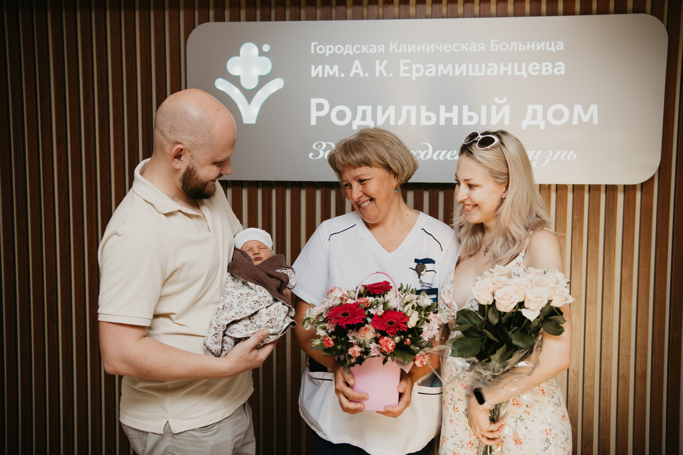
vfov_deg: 33.4
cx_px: 342
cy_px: 228
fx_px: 759
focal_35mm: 40
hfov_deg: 48.5
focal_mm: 40
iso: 160
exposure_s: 1/160
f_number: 4
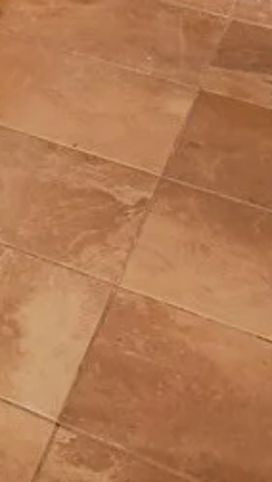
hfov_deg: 10.3
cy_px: -455
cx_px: -381
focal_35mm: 102
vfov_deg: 16.5
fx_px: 1306
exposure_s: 1/120
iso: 500
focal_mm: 5.54
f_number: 1.8
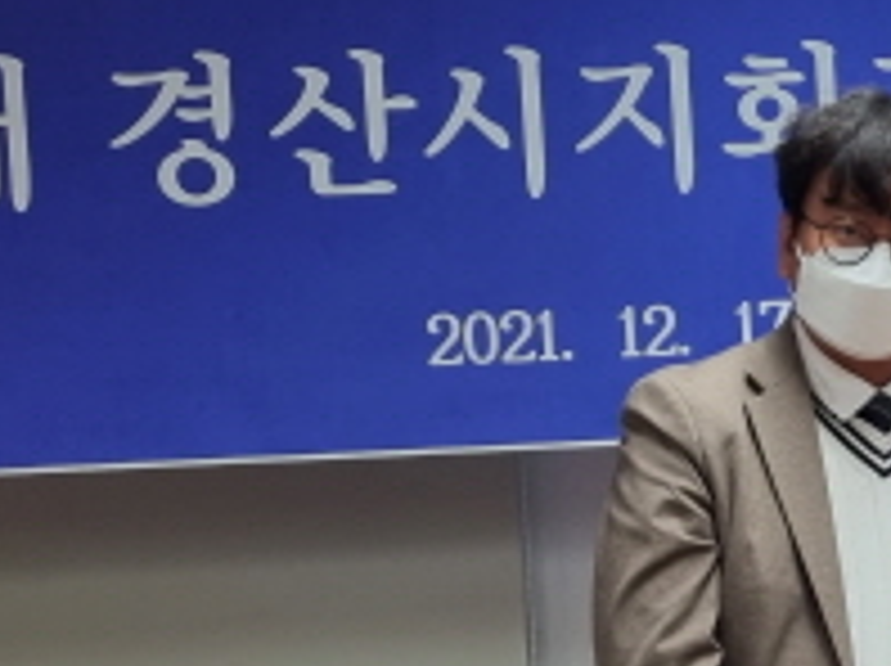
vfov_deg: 15.9
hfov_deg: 20.4
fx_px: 2365
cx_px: 958
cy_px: 587
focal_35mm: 92
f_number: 1.8
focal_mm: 5.4
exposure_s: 1/120
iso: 125
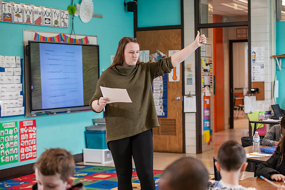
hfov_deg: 27.3
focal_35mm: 74
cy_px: 100
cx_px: 148
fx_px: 586
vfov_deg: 18.4
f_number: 3.2
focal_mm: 70
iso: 1600
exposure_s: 1/200
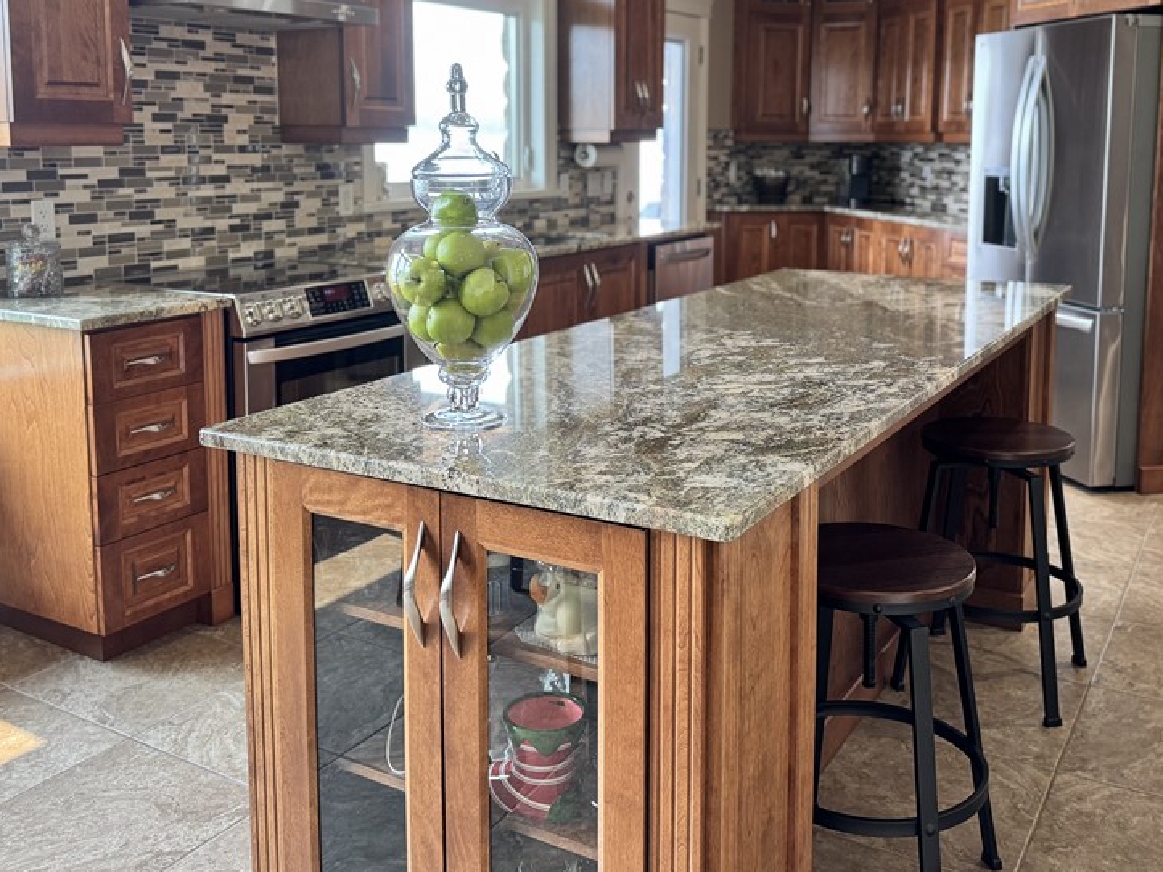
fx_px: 1142
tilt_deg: -7.3
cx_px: 614
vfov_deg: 41.1
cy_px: 277
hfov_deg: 53.9
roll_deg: +0.2
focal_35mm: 34
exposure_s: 1/120
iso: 160
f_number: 1.78
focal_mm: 6.76
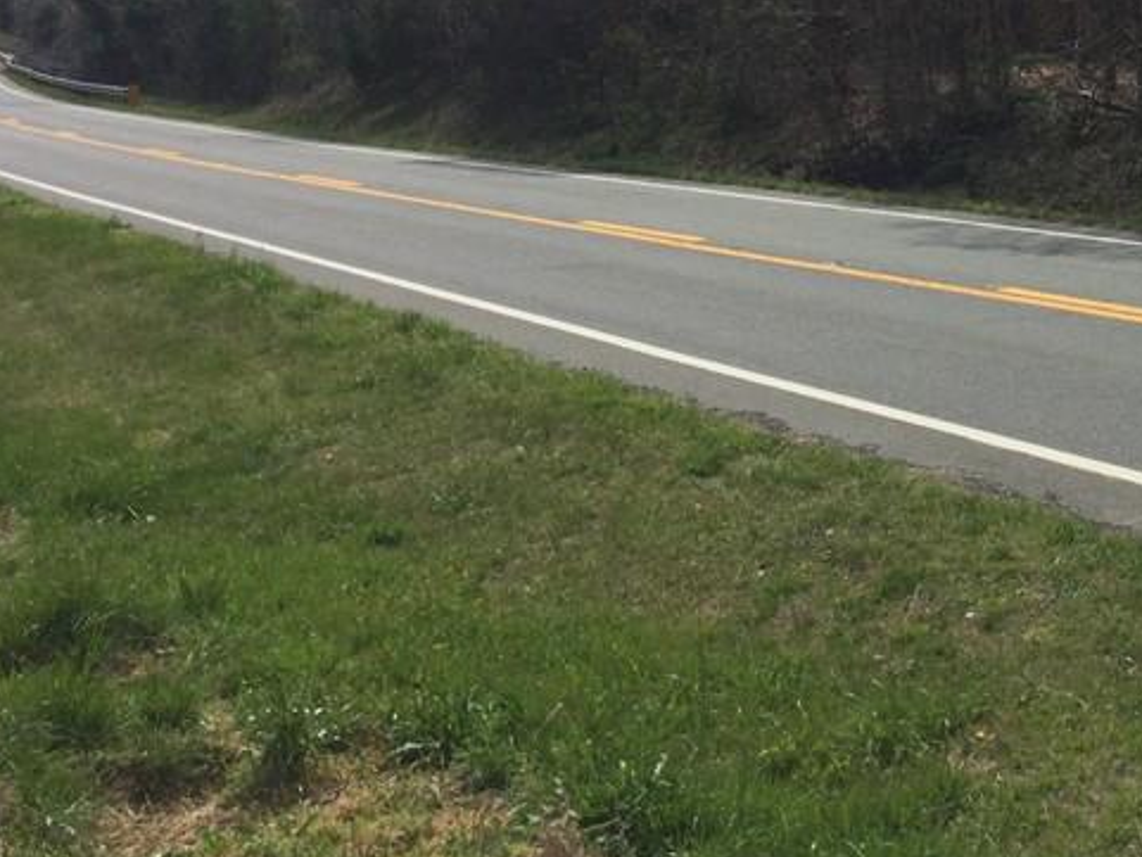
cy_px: -9
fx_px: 2178
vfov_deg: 21.4
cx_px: 1116
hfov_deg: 27.8
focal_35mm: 66
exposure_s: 1/2092
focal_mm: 3.3
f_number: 2.4
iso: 25
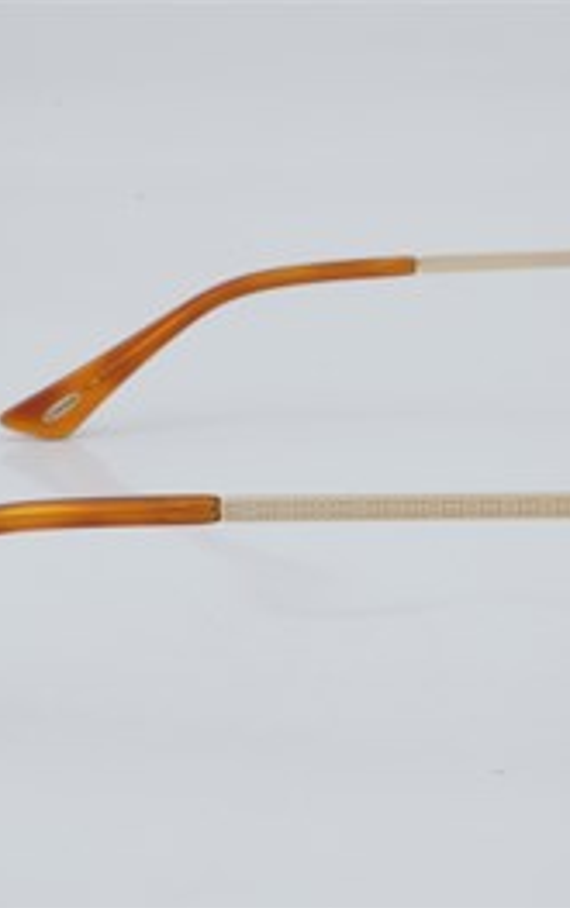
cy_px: 456
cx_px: 394
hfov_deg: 11.3
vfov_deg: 18.0
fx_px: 2875
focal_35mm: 116
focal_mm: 50
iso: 100
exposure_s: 1/4
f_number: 29
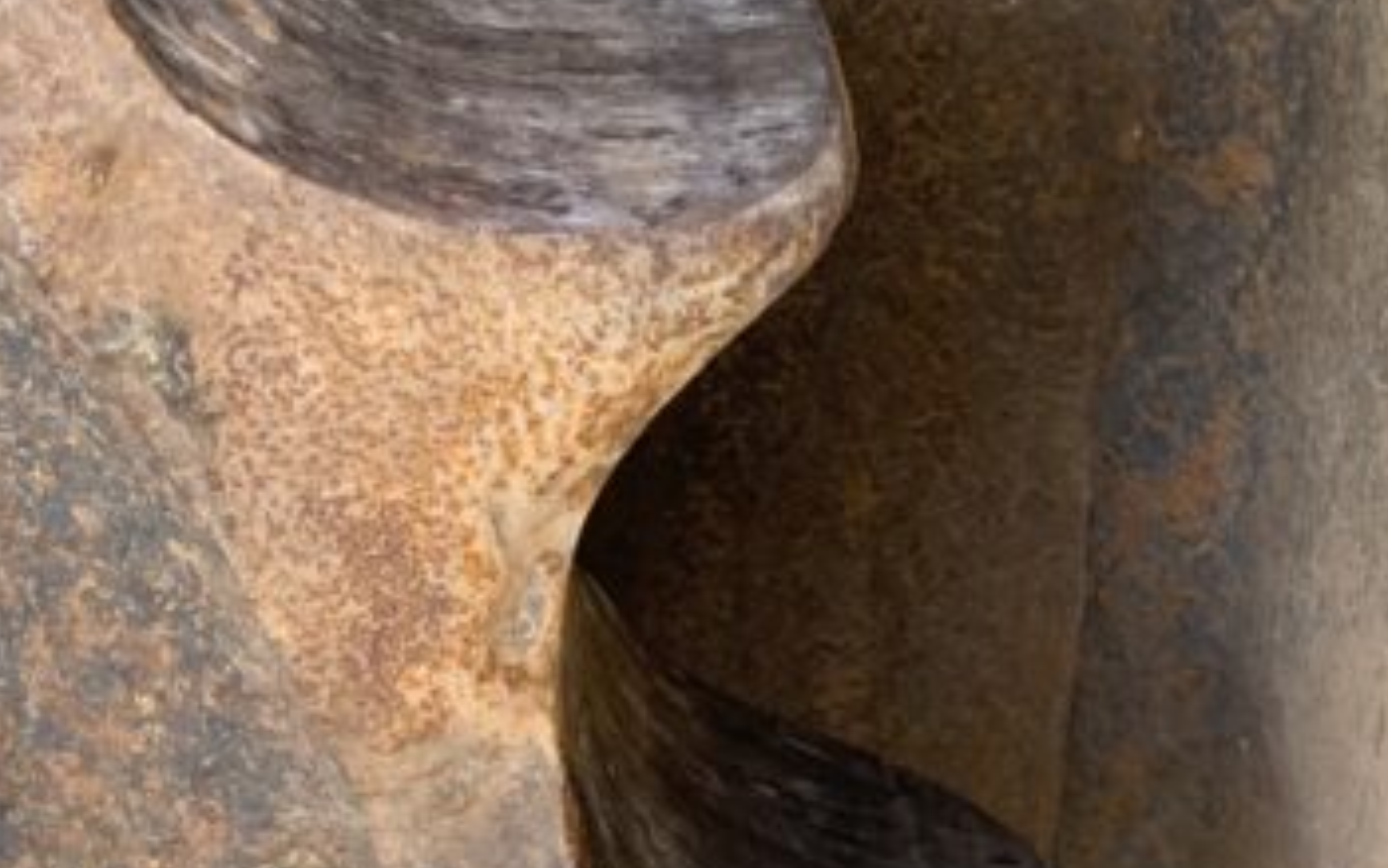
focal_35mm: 90
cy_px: 733
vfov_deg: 14.4
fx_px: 3406
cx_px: 781
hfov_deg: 23.0
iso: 50
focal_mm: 3
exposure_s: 1/122
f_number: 1.8
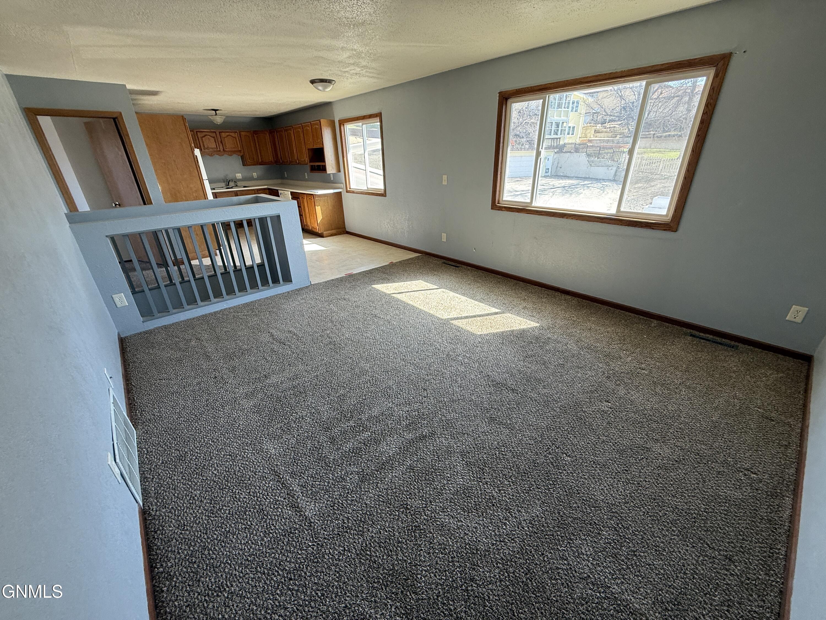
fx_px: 334
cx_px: 413
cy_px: 310
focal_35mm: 14
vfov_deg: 85.7
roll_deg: +2.1
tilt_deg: -24.5
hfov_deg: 102.1
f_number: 2.2
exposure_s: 1/99
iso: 125
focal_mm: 2.22
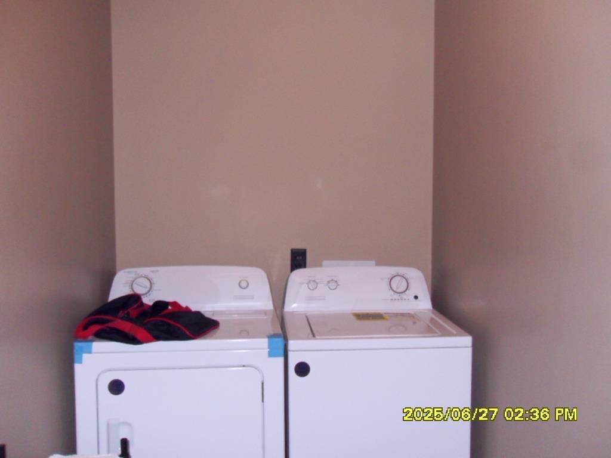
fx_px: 618
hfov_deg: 52.6
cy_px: 229
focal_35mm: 35
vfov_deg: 40.7
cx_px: 306
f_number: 3.5
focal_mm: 6.3
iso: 400
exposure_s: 1/45
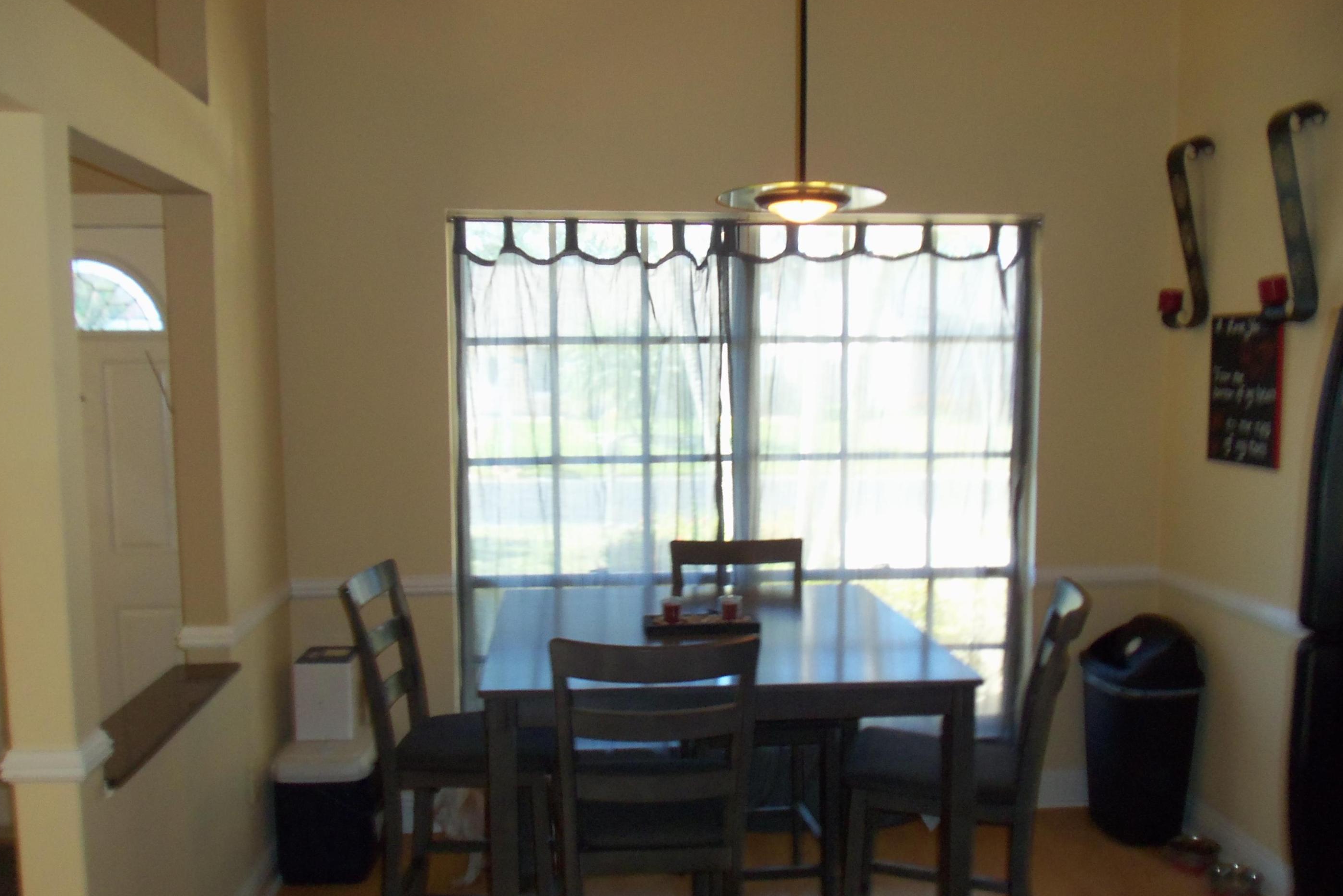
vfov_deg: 42.3
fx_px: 1156
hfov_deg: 60.3
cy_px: 497
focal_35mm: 31
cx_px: 683
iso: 160
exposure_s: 1/30
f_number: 3.4
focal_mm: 5.2
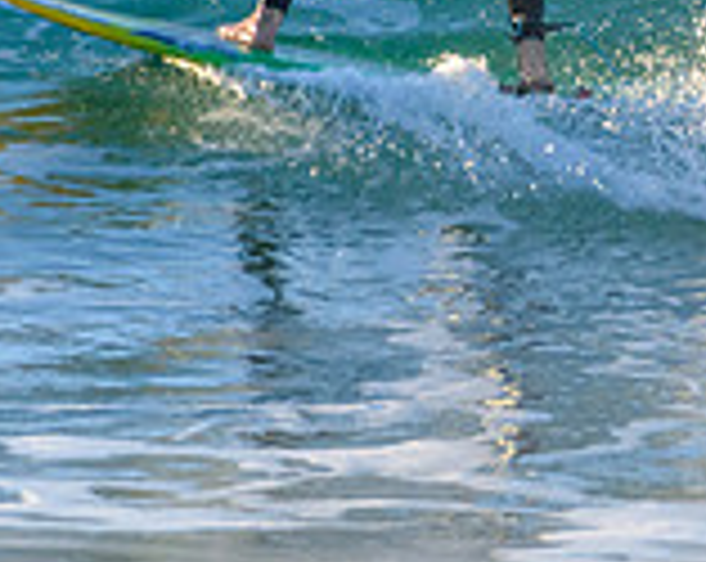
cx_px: 283
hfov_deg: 0.7
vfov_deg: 0.6
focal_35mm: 2605
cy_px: -133
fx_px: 54330
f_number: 5.6
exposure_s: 1/1600
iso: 800
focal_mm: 500
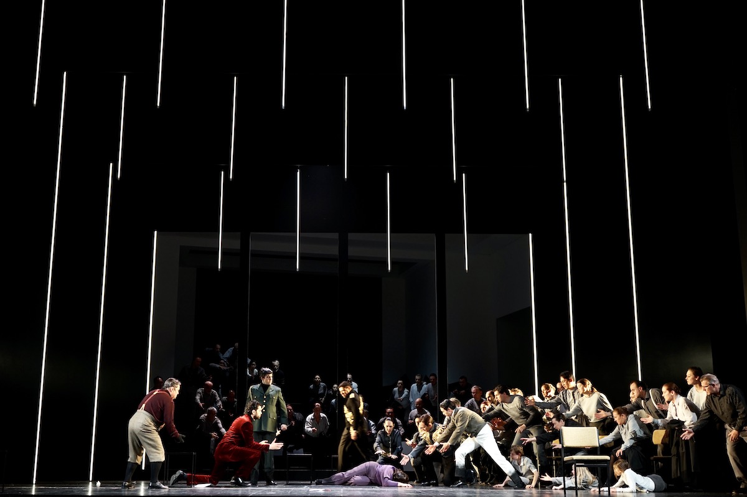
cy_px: 248
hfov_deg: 50.7
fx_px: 788
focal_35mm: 38
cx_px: 374
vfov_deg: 35.0
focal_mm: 38
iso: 640
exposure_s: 1/40
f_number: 4
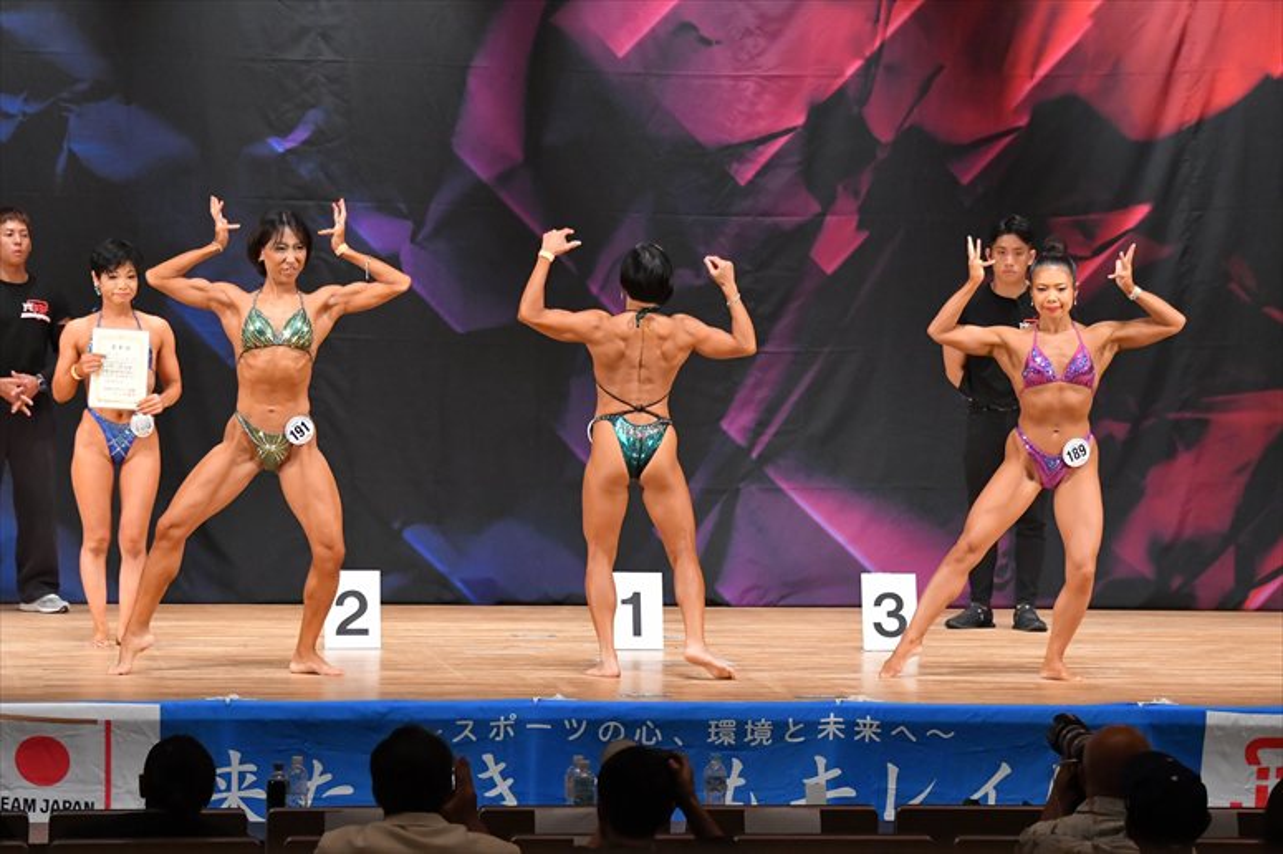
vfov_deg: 8.2
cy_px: 427
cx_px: 642
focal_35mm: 168
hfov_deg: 12.2
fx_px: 5984
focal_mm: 112
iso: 6400
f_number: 5.6
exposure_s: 1/400
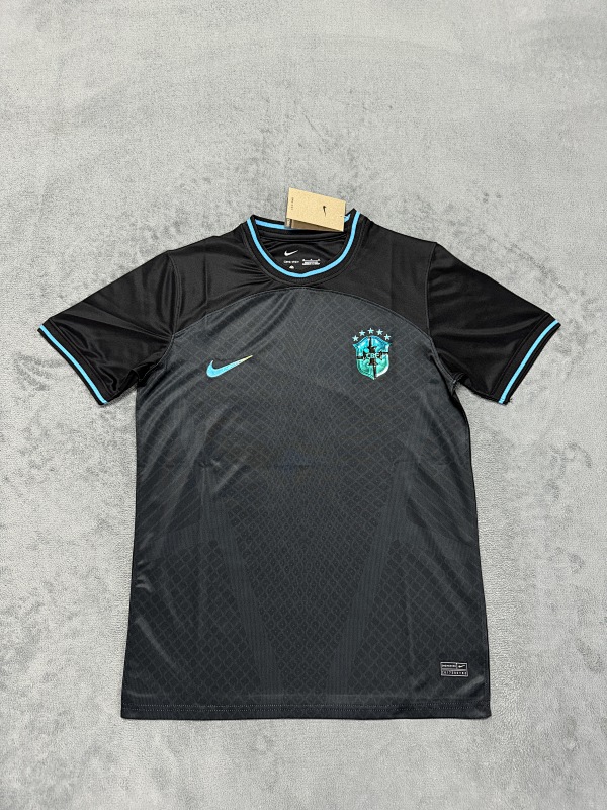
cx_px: 304
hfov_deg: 56.8
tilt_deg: -79.2
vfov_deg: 71.6
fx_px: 561
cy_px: 405
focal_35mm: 24
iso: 400
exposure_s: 1/50
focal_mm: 6.76
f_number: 1.78
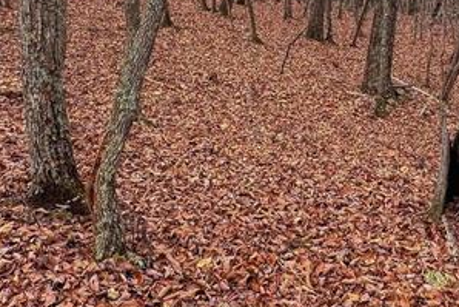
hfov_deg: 39.3
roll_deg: -0.7
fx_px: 638
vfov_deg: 26.4
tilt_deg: -9.1
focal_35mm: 50
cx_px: 294
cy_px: 51
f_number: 2.2
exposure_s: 1/296
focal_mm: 2.2
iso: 40
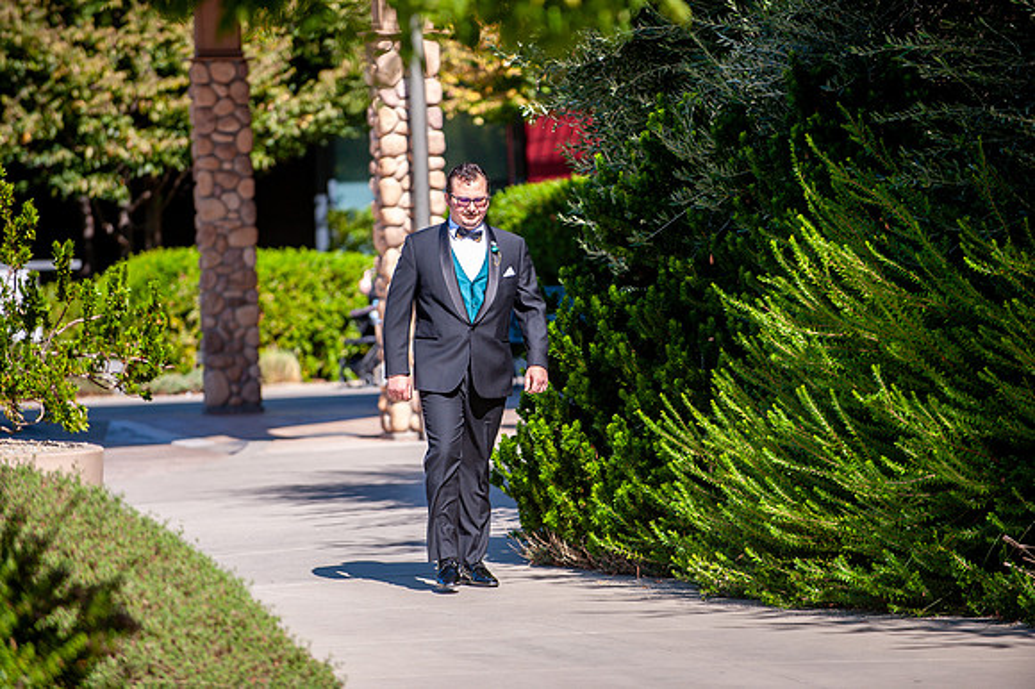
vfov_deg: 6.9
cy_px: 344
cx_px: 518
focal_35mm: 200
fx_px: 5747
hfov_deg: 10.3
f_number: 4
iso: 500
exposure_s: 1/2500
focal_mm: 200
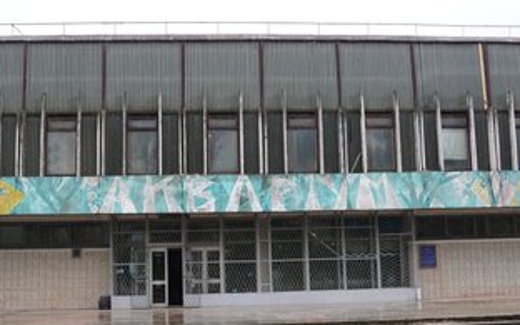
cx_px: 262
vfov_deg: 27.4
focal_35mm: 47
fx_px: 666
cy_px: 188
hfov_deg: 42.6
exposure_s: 1/160
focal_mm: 24
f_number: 4
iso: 100
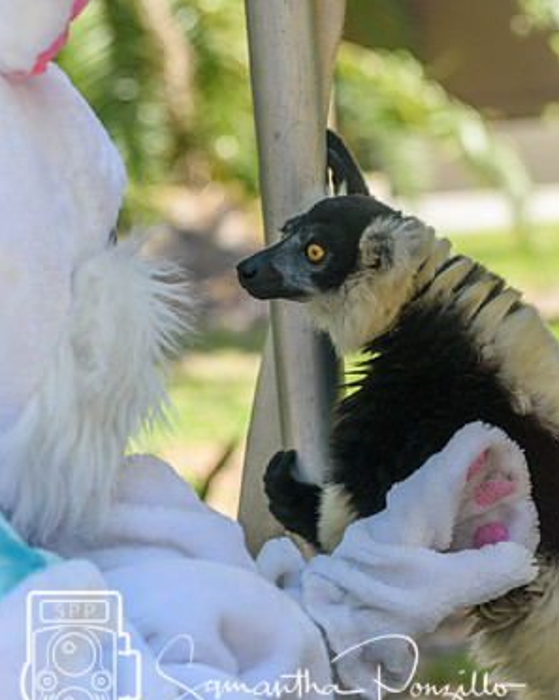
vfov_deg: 11.6
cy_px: 363
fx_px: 3458
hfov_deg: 9.2
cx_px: 280
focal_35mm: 167
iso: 280
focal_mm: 98
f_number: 5.6
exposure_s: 1/500
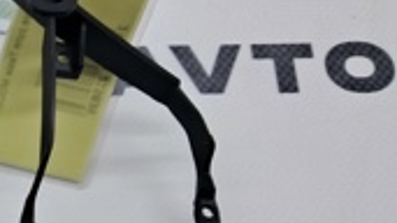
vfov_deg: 10.4
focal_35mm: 110
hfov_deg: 16.4
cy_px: 387
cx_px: -316
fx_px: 1157
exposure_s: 1/124
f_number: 1.8
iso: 50
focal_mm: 4
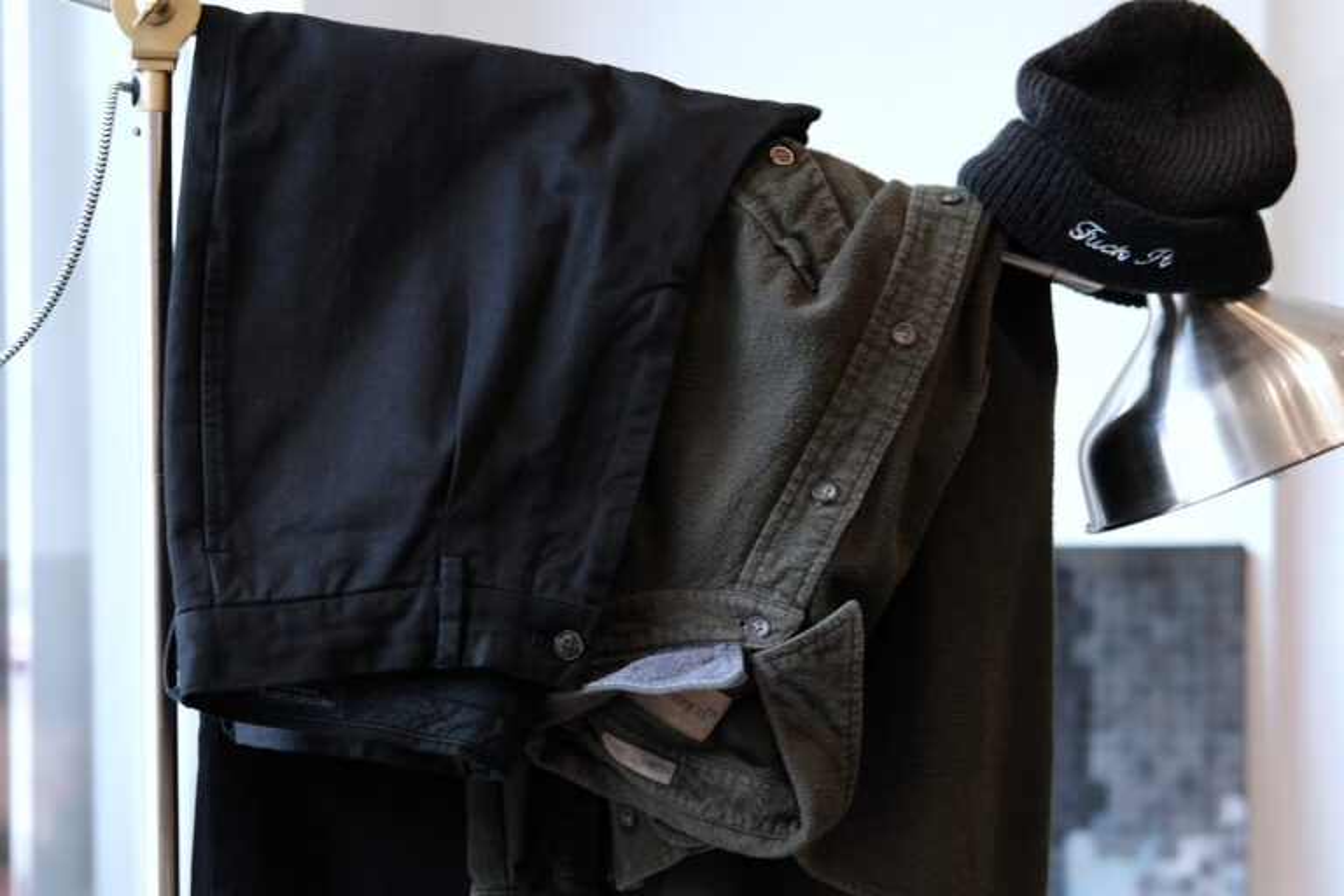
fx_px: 1979
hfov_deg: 37.5
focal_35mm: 53
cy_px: 448
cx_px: 672
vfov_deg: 25.5
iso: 200
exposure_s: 1/52
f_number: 2
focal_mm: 35
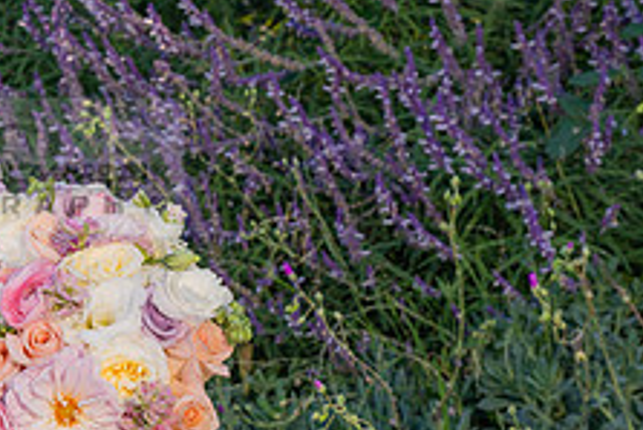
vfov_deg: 12.2
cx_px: -61
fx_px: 2002
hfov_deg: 17.6
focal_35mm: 112
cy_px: 166
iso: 200
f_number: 7.1
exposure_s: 1/200
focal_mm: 43
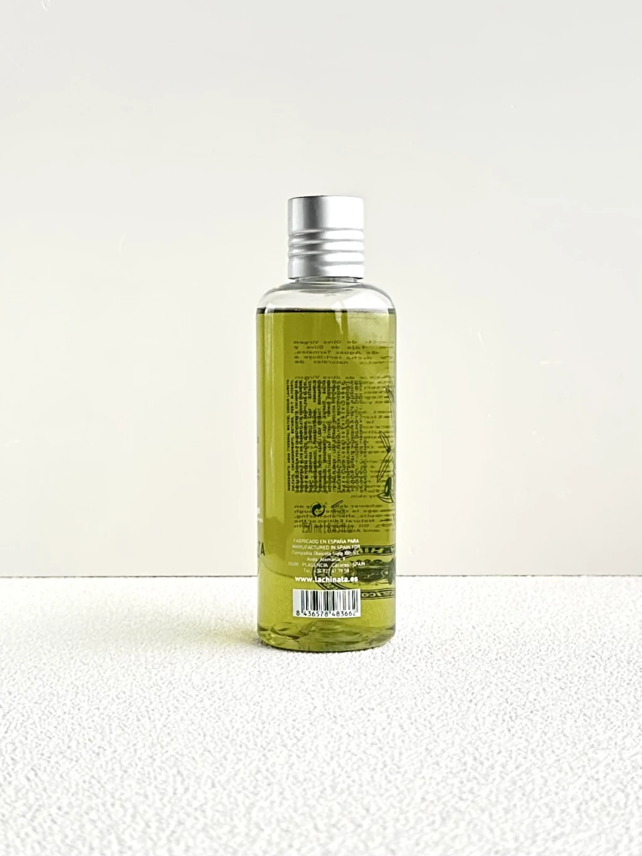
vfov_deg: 71.6
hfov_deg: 56.8
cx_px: 321
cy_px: 428
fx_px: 593
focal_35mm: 24
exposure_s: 1/60
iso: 500
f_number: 1.78
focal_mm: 6.86
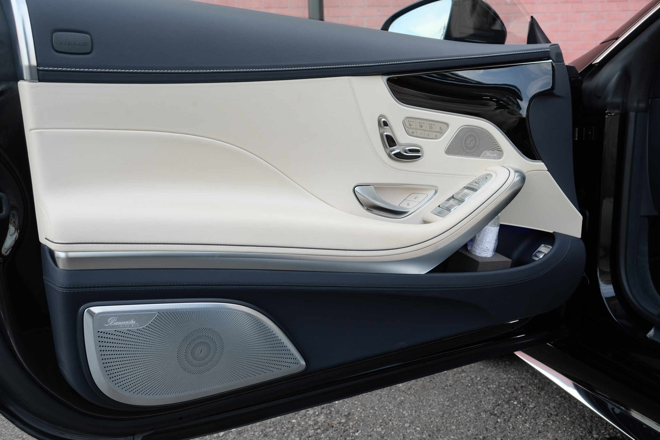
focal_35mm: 31
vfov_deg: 42.3
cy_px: 220
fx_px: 568
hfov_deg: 60.3
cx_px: 330
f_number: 5
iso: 400
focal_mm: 20.5
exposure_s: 1/125
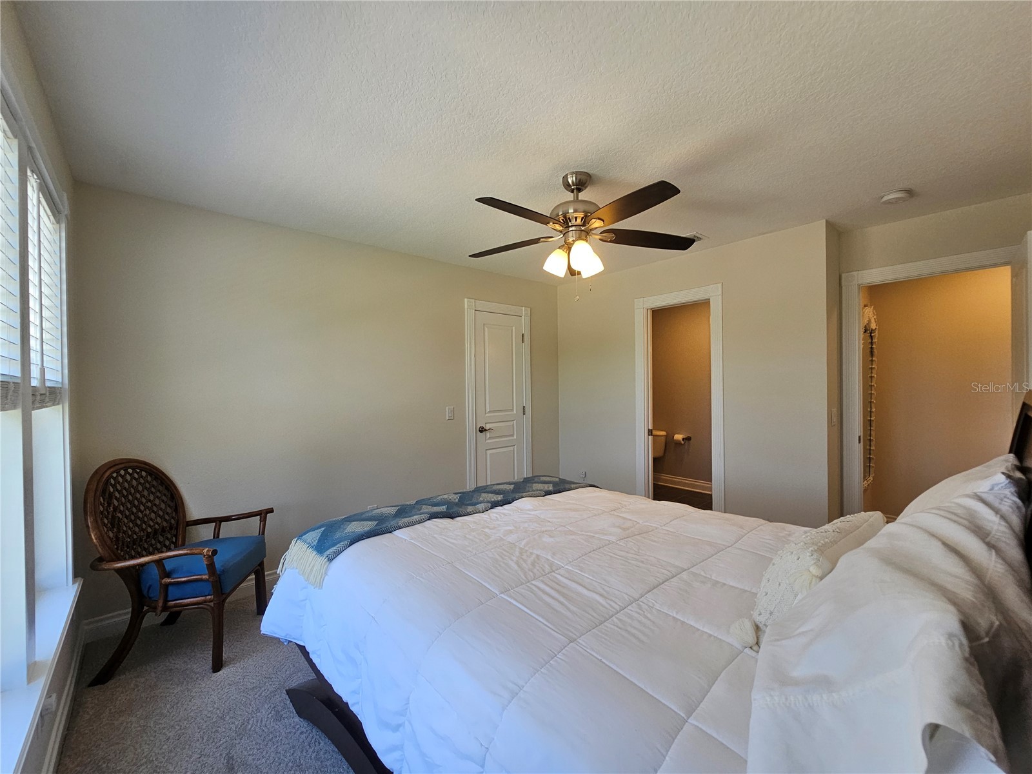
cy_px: 387
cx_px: 516
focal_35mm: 13
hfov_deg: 106.2
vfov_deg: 89.9
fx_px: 388
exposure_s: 1/359
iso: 200
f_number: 2.2
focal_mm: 2.2
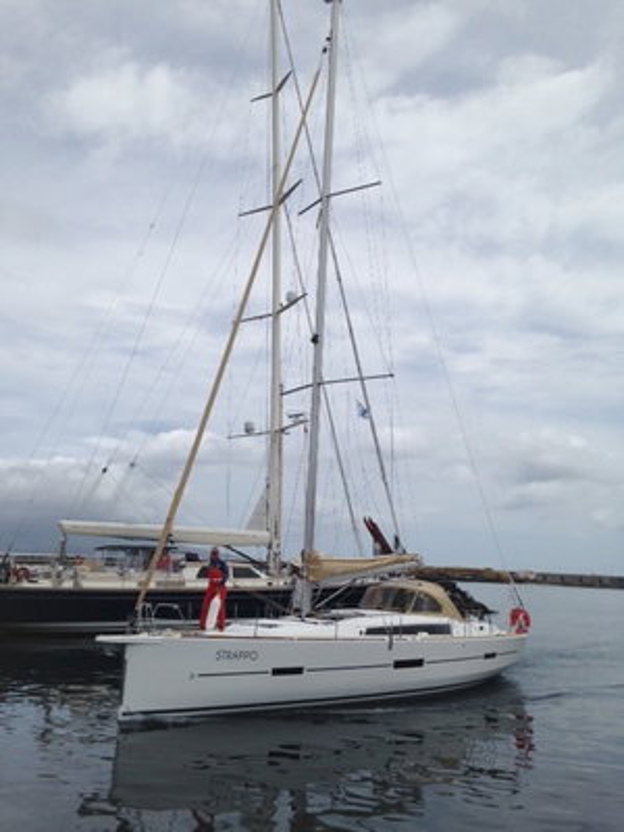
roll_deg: -3.5
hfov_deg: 42.9
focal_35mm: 33
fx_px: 793
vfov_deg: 55.4
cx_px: 312
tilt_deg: +9.9
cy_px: 416
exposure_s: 1/3876
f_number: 2.4
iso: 50
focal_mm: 4.12
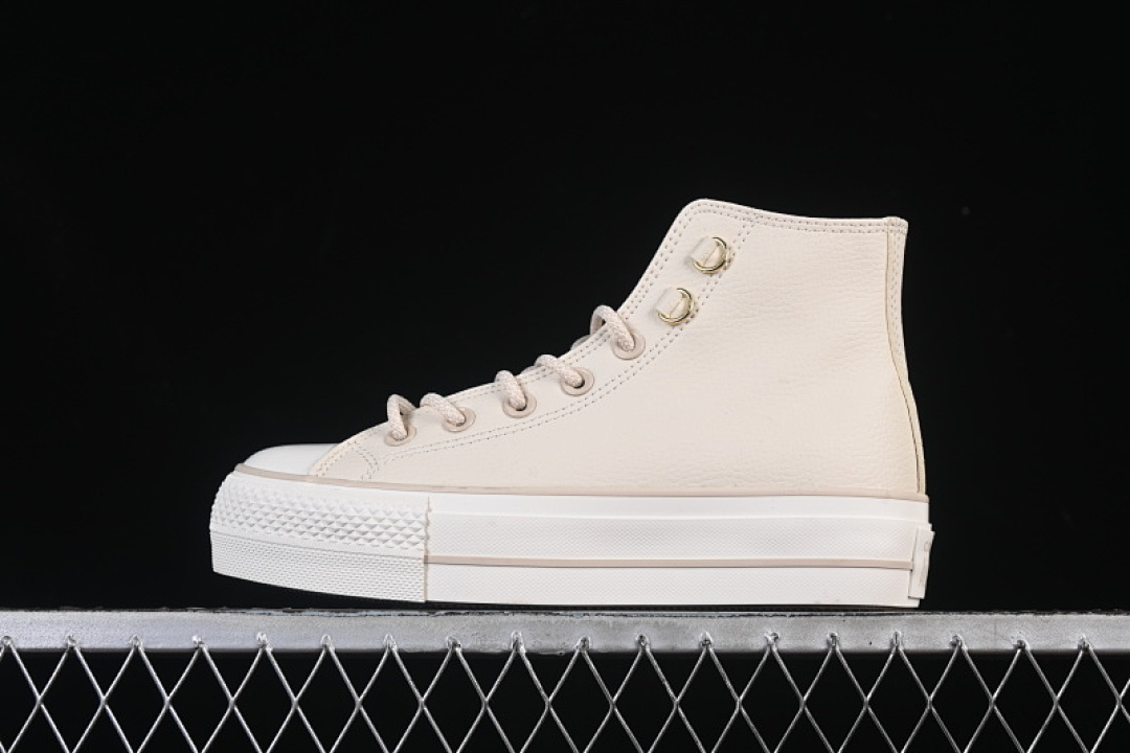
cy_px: 376
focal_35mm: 75
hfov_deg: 27.0
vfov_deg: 18.2
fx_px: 2354
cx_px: 565
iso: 160
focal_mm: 50
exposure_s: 1/80
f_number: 8
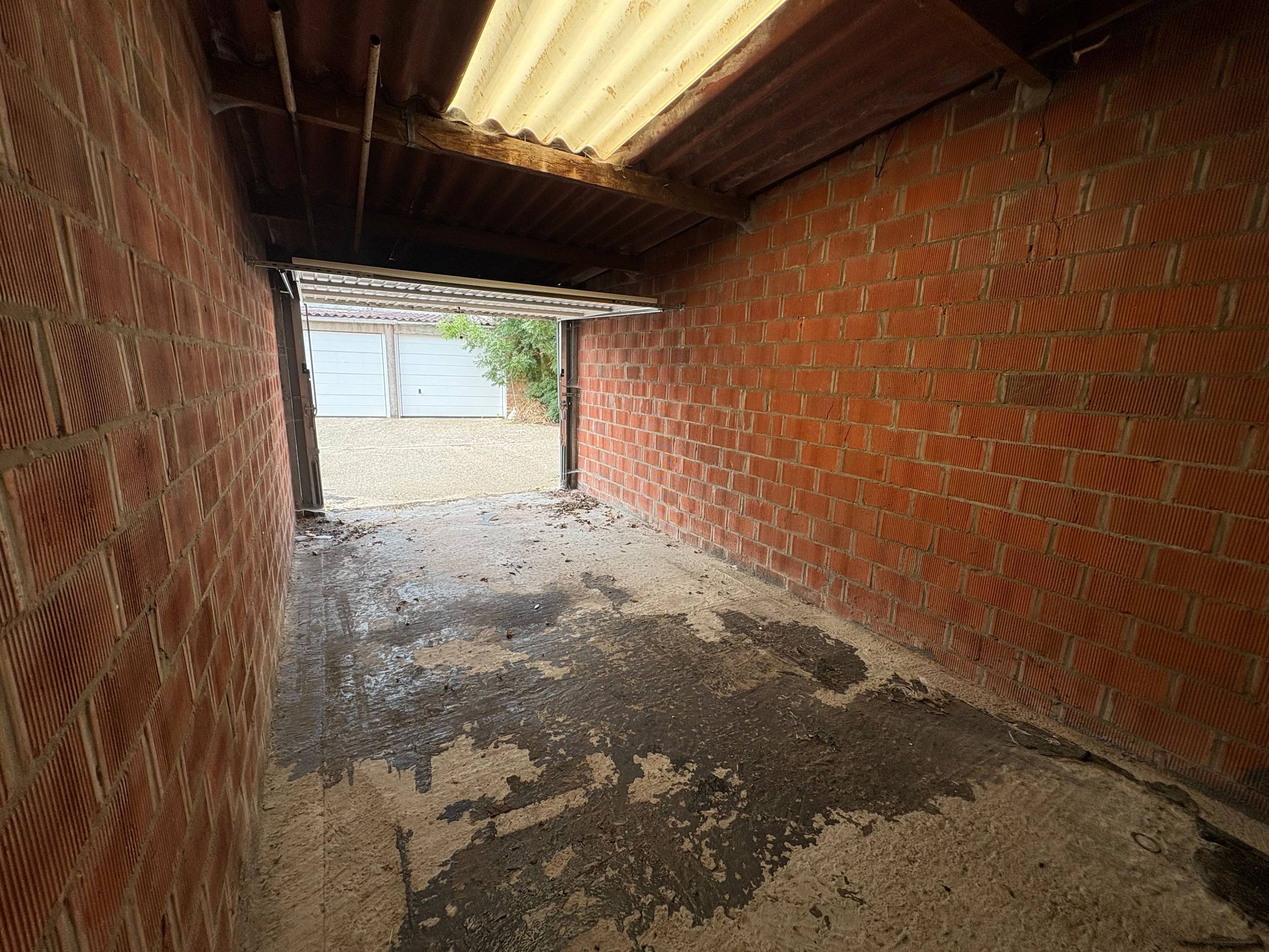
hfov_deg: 102.1
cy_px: 476
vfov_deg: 85.7
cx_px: 634
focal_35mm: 14
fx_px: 513
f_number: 2.2
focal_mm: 2.22
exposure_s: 1/352
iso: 50
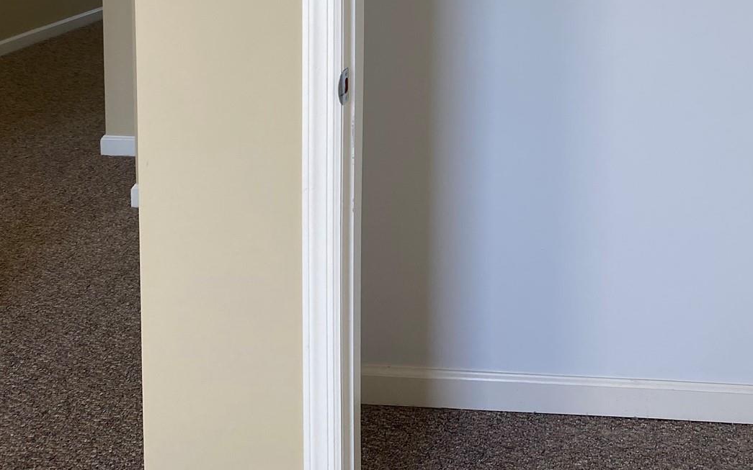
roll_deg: -0.5
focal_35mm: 54
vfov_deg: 22.6
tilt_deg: -7.3
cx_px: 530
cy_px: -48
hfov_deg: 36.9
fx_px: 1108
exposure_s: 1/120
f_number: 1.8
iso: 64
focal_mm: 4.25
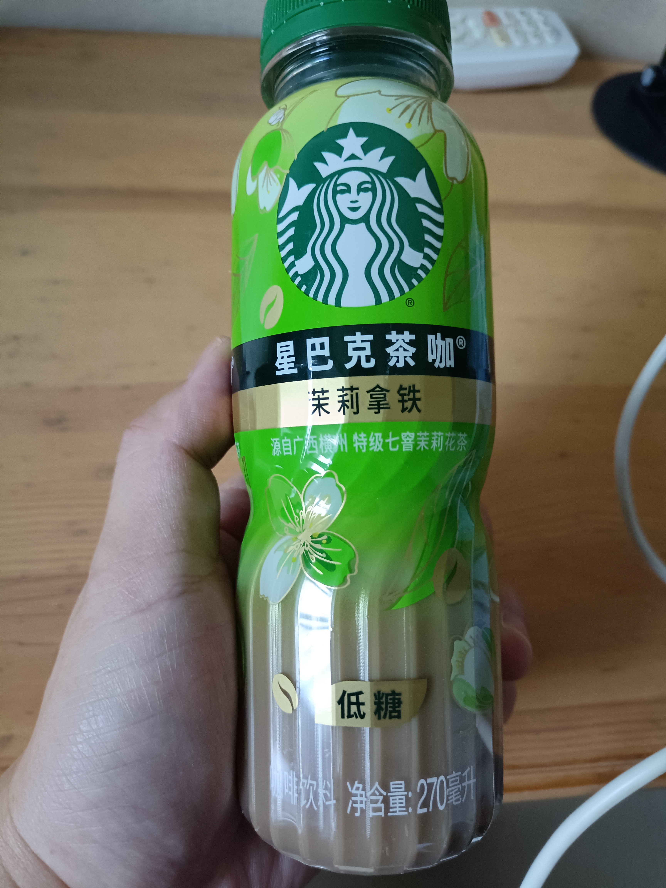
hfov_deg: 53.1
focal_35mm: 26
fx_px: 667
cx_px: 333
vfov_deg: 67.3
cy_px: 444
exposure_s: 1/33.3
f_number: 1.8
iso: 1632
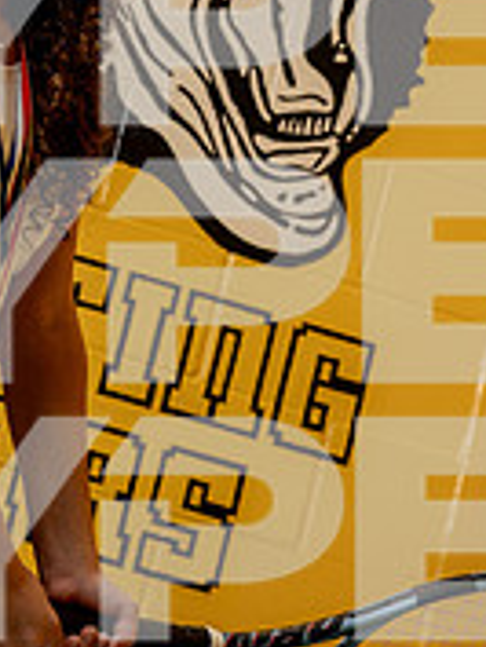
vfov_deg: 14.4
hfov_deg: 10.8
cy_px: 274
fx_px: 2562
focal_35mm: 137
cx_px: 66
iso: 500
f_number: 5.6
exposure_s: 1/250
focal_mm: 56
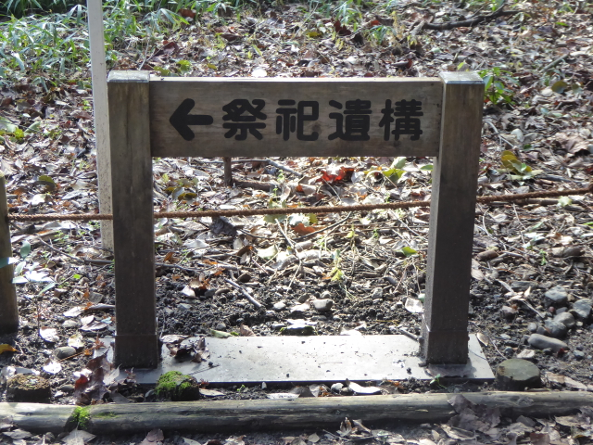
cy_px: 222
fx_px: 1285
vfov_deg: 19.6
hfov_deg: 26.0
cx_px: 296
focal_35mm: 75
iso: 400
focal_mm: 12.5
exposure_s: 1/50
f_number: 4.5
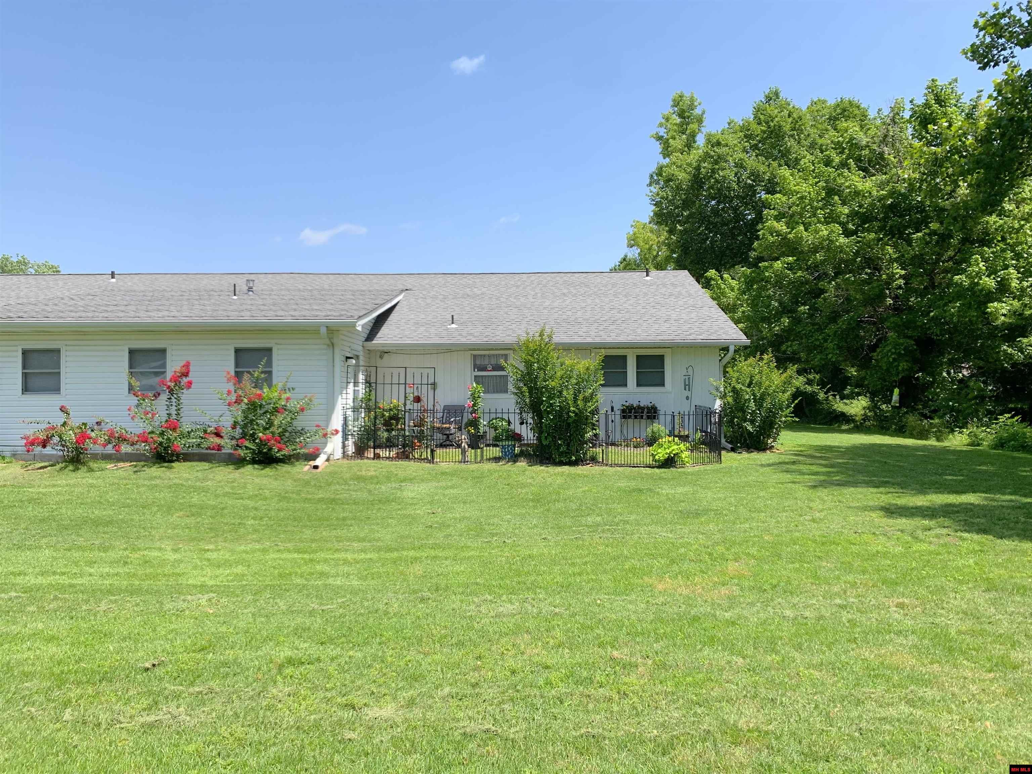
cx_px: 516
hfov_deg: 67.3
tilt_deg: +1.1
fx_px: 775
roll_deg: -0.2
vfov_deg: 53.1
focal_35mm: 26
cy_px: 387
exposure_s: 1/1634
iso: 25
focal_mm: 4.25
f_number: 1.8
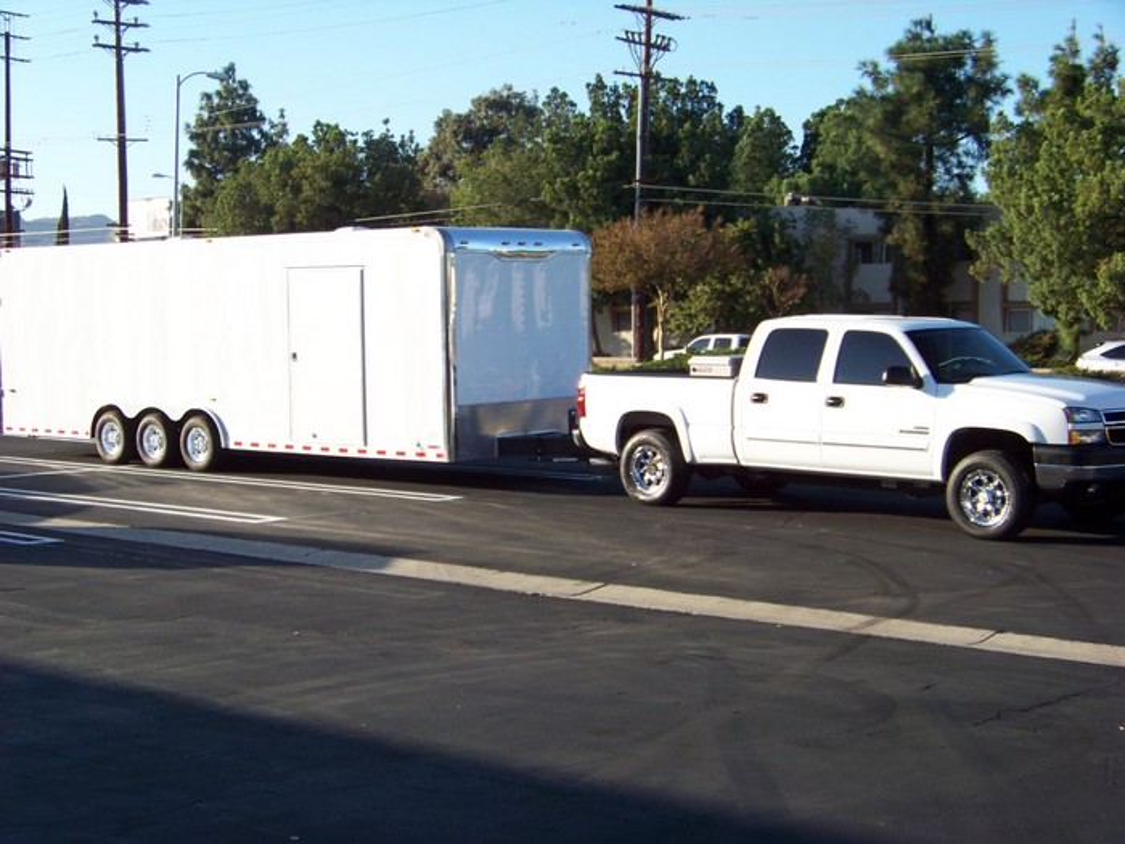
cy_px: 422
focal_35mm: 55
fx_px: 1787
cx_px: 562
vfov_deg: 26.6
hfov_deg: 34.9
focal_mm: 9.36
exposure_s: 1/500
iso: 72
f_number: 3.2
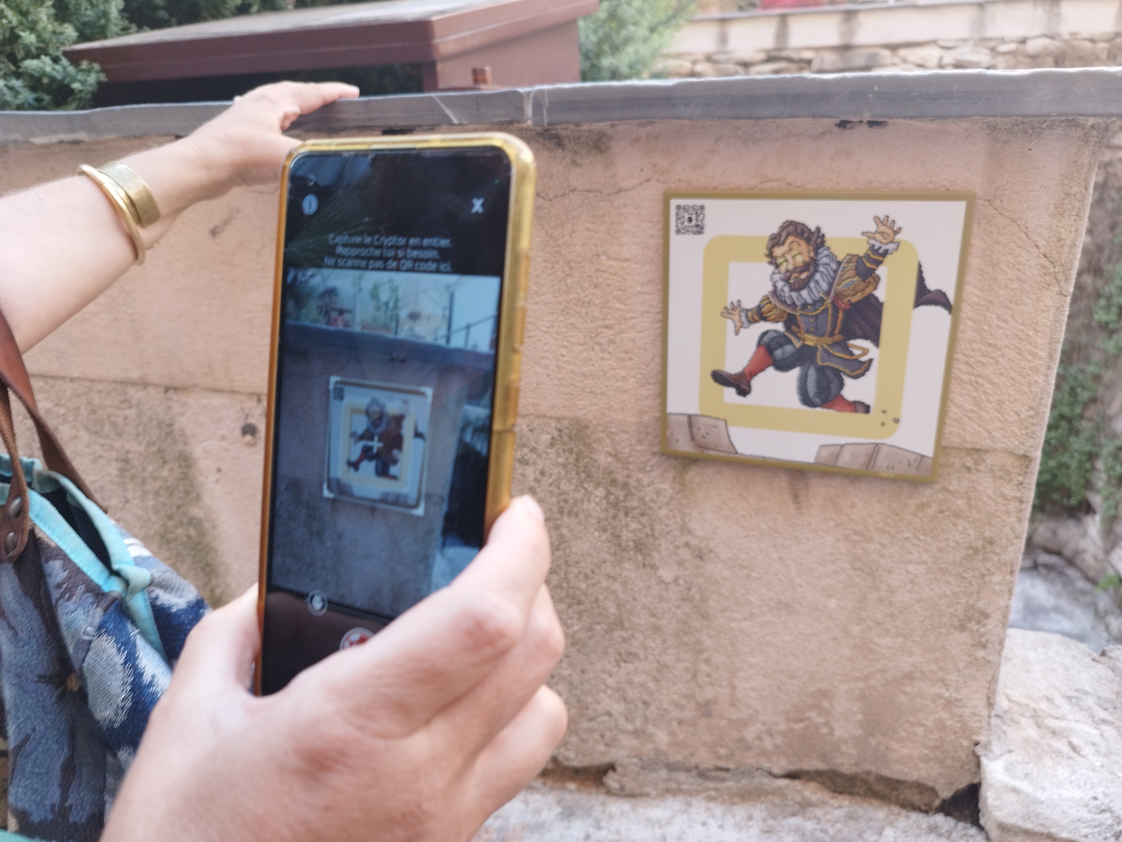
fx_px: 810
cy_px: 421
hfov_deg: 69.4
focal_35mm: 25
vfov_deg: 54.9
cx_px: 561
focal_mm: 5.95
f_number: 1.89
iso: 120
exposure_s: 1/50
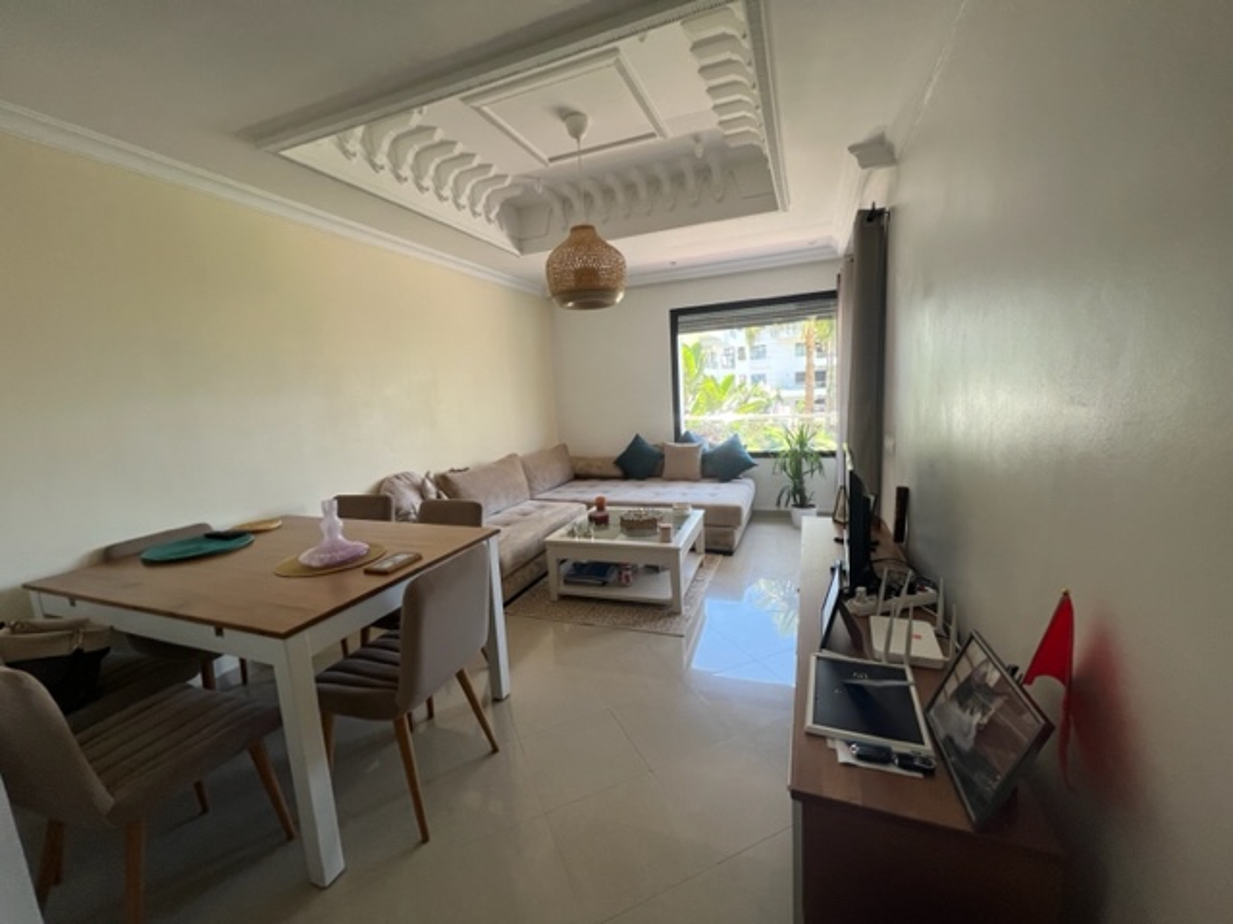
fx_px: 463
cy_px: 462
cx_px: 616
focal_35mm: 13
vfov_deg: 89.9
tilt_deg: -8.7
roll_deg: +3.7
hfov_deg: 106.2
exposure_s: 1/99
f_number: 1.8
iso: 80
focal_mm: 1.57
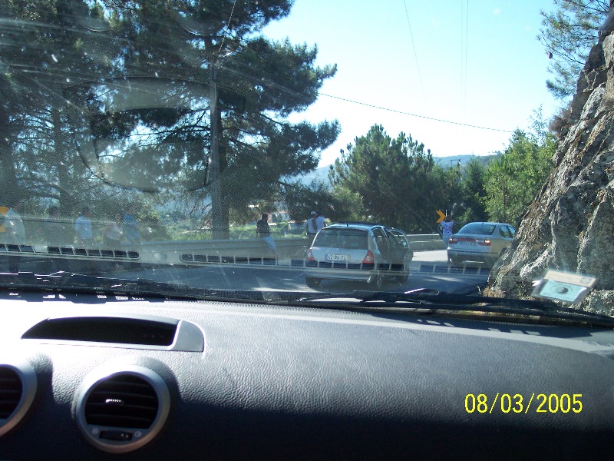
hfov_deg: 49.0
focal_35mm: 38
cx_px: 307
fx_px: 674
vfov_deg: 37.7
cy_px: 230
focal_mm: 8
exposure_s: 1/700
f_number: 2.8
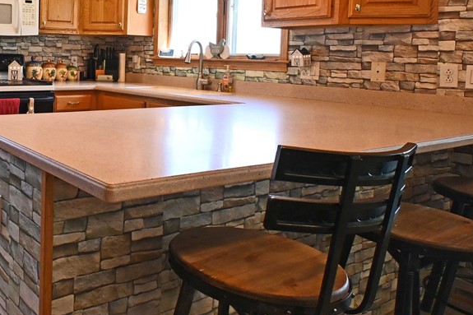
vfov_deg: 37.7
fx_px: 447
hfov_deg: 48.7
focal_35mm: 34
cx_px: 32
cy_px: 72
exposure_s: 1/125
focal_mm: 12
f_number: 5.6
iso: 1600
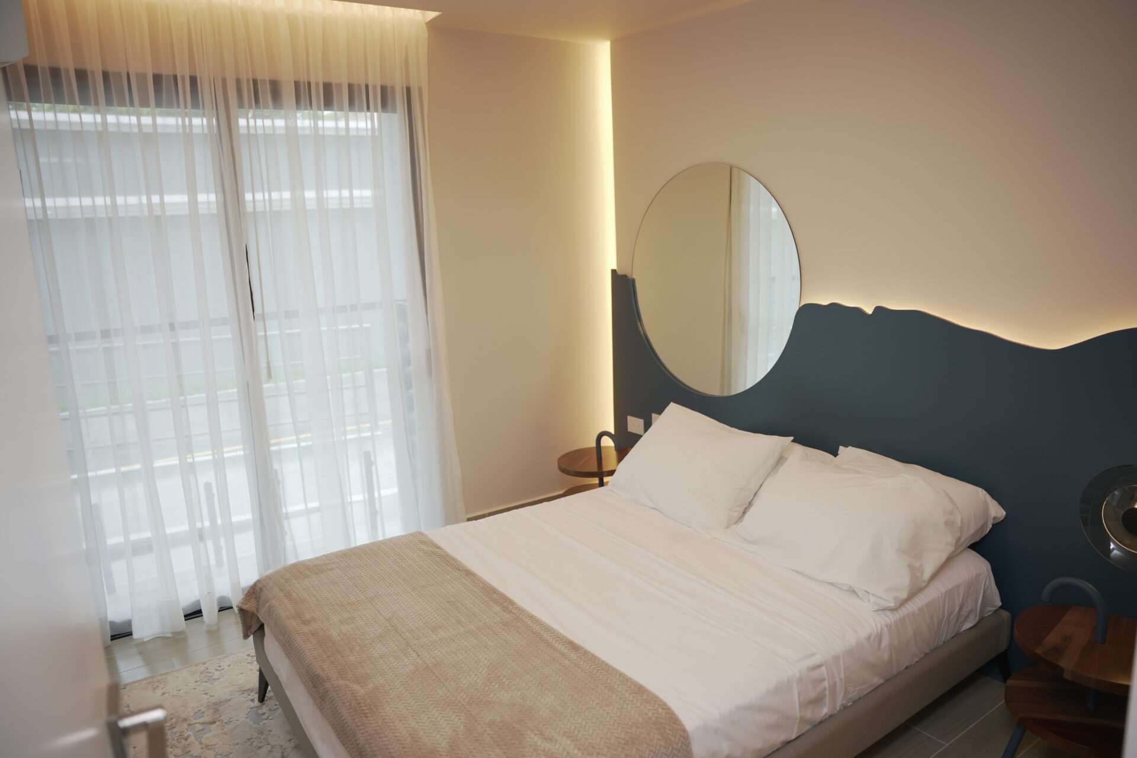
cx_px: 568
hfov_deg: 73.7
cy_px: 379
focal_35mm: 24
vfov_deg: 53.1
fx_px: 758
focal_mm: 24
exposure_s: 1/125
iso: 250
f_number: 2.8
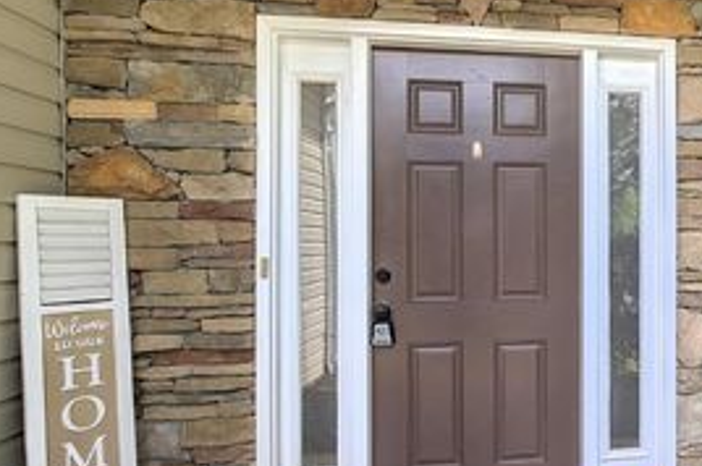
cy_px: 228
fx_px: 545
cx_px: 555
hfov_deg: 60.6
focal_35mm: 28
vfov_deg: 46.3
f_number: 11
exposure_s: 1/15
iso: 400
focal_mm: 15
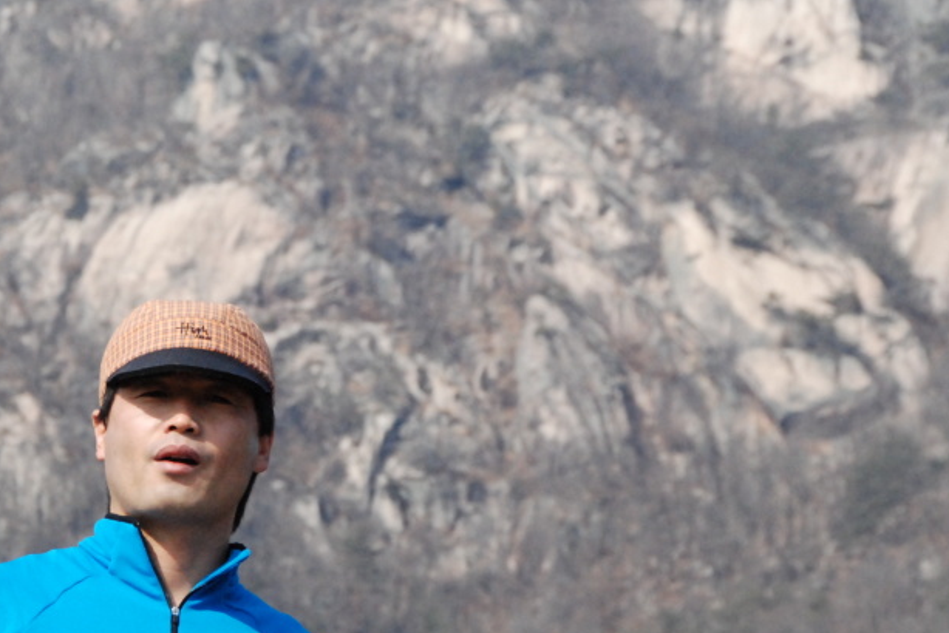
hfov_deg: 8.6
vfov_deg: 5.8
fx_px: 6272
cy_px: 428
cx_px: 181
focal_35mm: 238
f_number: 11
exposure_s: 1/2000
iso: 1600
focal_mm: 95
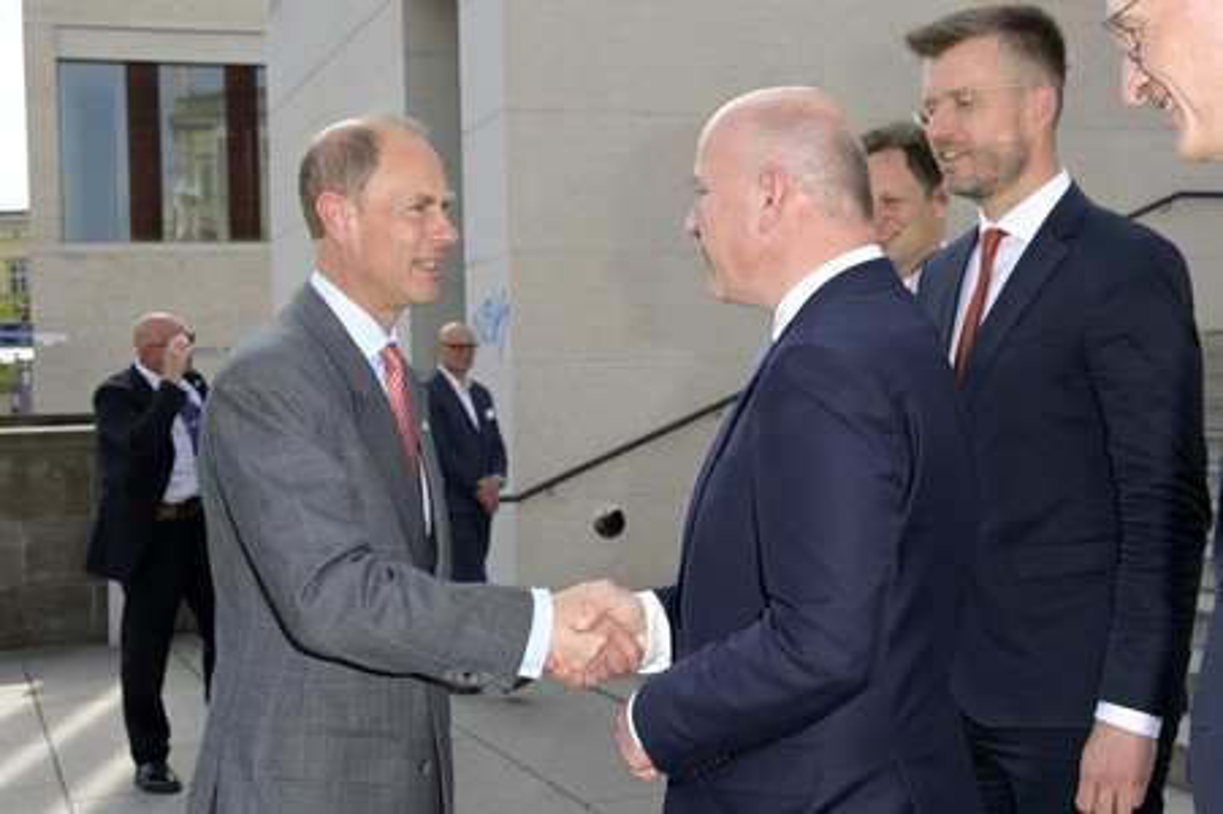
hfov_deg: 41.1
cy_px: 407
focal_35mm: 48
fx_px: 1629
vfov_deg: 28.0
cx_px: 612
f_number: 13
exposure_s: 1/125
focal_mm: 48
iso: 320
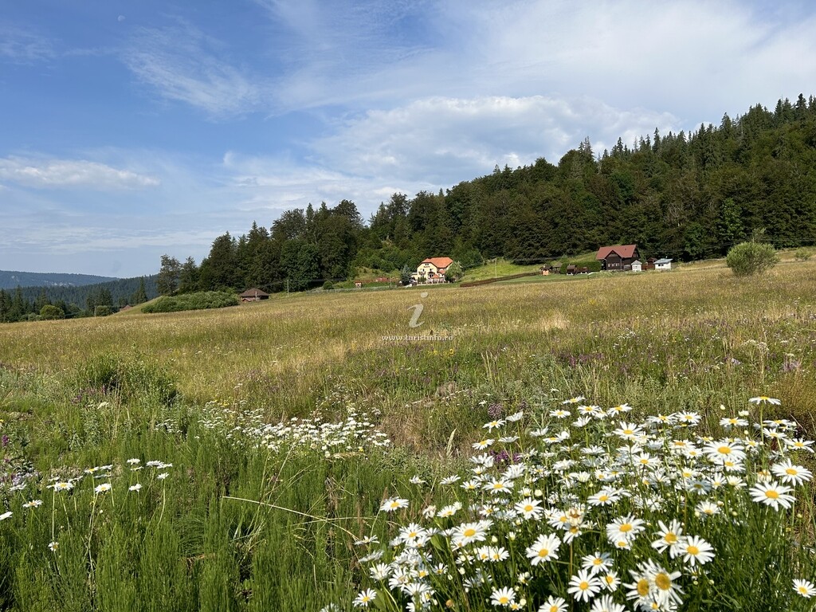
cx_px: 408
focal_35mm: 26
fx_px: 613
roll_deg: +1.8
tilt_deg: -1.0
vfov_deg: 53.1
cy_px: 306
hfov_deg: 67.3
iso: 50
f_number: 1.5
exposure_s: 1/5587
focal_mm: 5.7
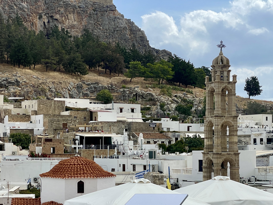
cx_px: 136
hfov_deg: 36.8
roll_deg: -0.1
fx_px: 410
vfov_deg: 28.0
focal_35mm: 52
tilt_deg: -0.2
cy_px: 102
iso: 25
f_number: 2
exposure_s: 1/3425
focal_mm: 6
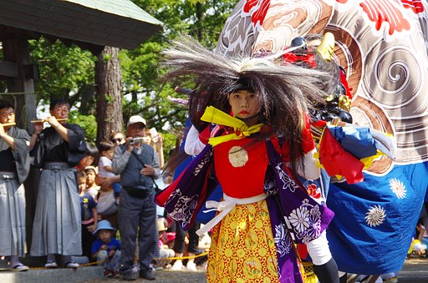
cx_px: 214
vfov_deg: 17.2
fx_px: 937
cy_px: 142
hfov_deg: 25.7
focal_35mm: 79
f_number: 4.5
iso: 200
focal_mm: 53
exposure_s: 1/320
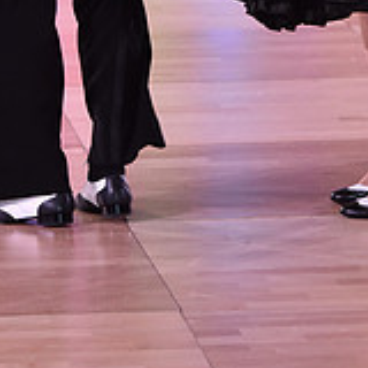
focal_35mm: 323
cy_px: -163
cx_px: 206
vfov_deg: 5.4
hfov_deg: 5.4
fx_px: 3885
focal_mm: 105
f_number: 5.6
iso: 2000
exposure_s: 1/250
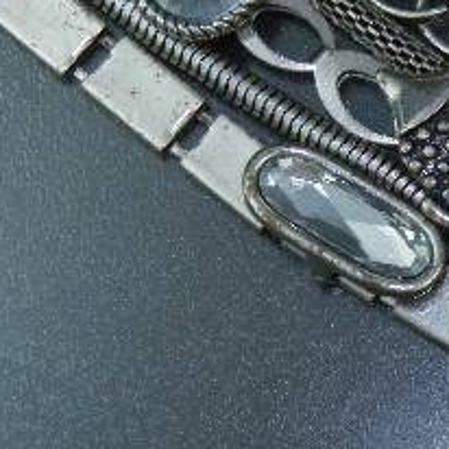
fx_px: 2744
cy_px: 153
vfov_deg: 9.3
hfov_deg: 9.2
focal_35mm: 187
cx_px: 549
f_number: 4.1
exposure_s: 1/30
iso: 224
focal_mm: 12.2
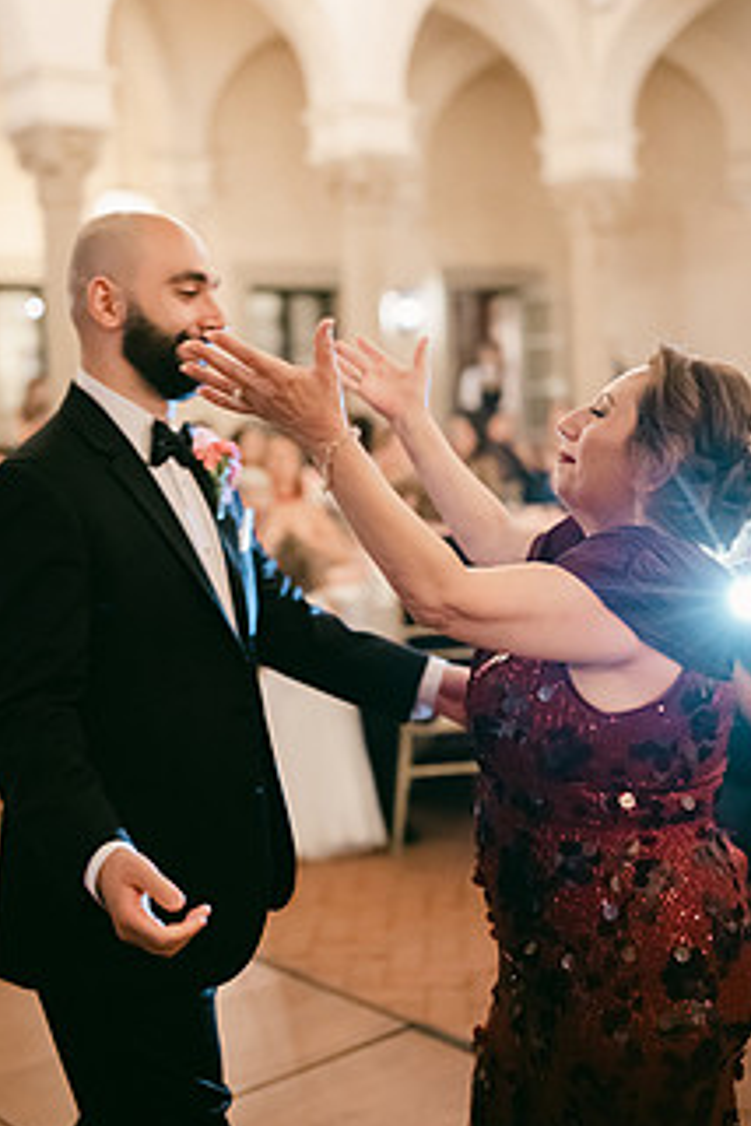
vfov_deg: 40.3
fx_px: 1533
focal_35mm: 49
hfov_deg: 27.5
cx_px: 379
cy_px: 607
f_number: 1.4
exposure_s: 1/125
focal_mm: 35
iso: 6400
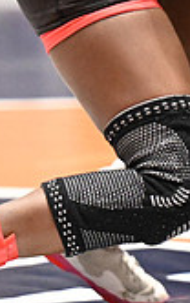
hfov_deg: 1.8
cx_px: 504
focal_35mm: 721
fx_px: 5963
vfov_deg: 2.9
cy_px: -47
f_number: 2.8
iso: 8000
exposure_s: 1/960
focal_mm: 135
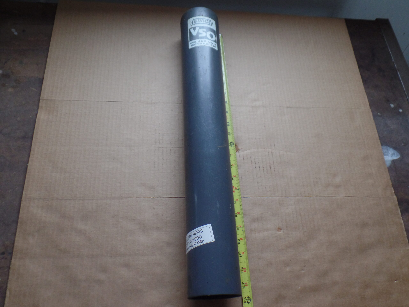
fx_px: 331
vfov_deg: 49.7
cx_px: 204
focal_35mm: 28
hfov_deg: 63.4
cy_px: 154
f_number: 2.9
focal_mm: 5
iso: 240
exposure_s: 1/30
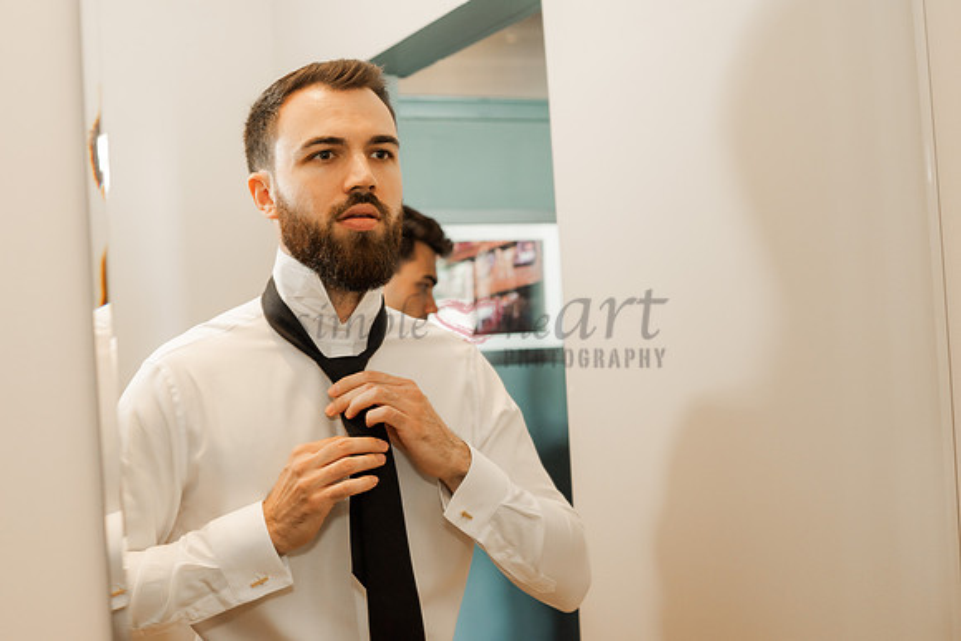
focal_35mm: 50
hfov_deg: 39.6
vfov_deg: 27.0
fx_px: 1335
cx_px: 480
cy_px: 320
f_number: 4.5
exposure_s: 1/160
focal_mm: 50
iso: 500
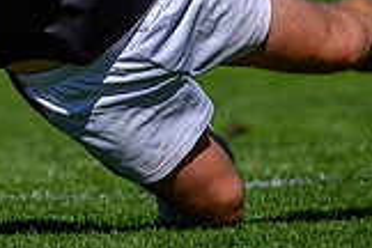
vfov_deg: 0.6
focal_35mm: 2457
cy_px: -98
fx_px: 25387
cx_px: -103
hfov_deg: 0.8
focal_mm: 500
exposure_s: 1/2500
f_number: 4
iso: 140
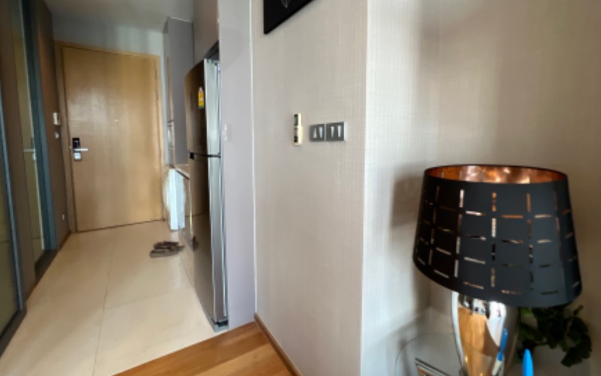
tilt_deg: -4.9
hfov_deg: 97.6
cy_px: 166
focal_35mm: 16
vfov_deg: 71.0
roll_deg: +1.6
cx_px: 323
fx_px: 262
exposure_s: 1/50
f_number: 1.8
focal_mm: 1.57
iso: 160
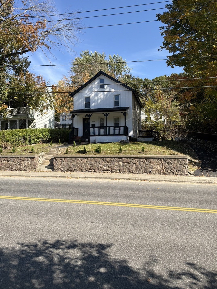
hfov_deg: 53.0
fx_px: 217
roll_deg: +0.6
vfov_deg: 67.2
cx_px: 103
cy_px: 134
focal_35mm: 26
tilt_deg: +2.9
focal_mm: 6.76
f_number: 1.78
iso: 80
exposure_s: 1/3279
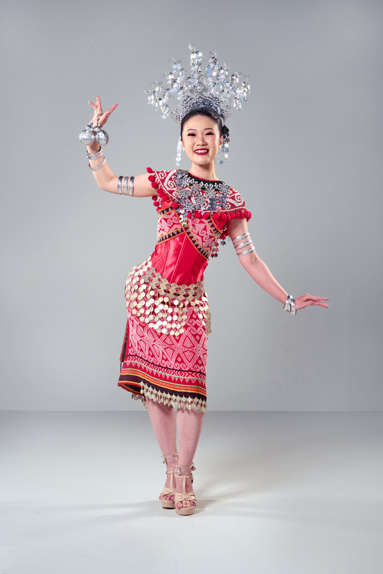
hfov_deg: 19.5
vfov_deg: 28.8
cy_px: 287
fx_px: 1117
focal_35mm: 70
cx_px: 192
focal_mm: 70
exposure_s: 1/125
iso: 200
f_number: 11
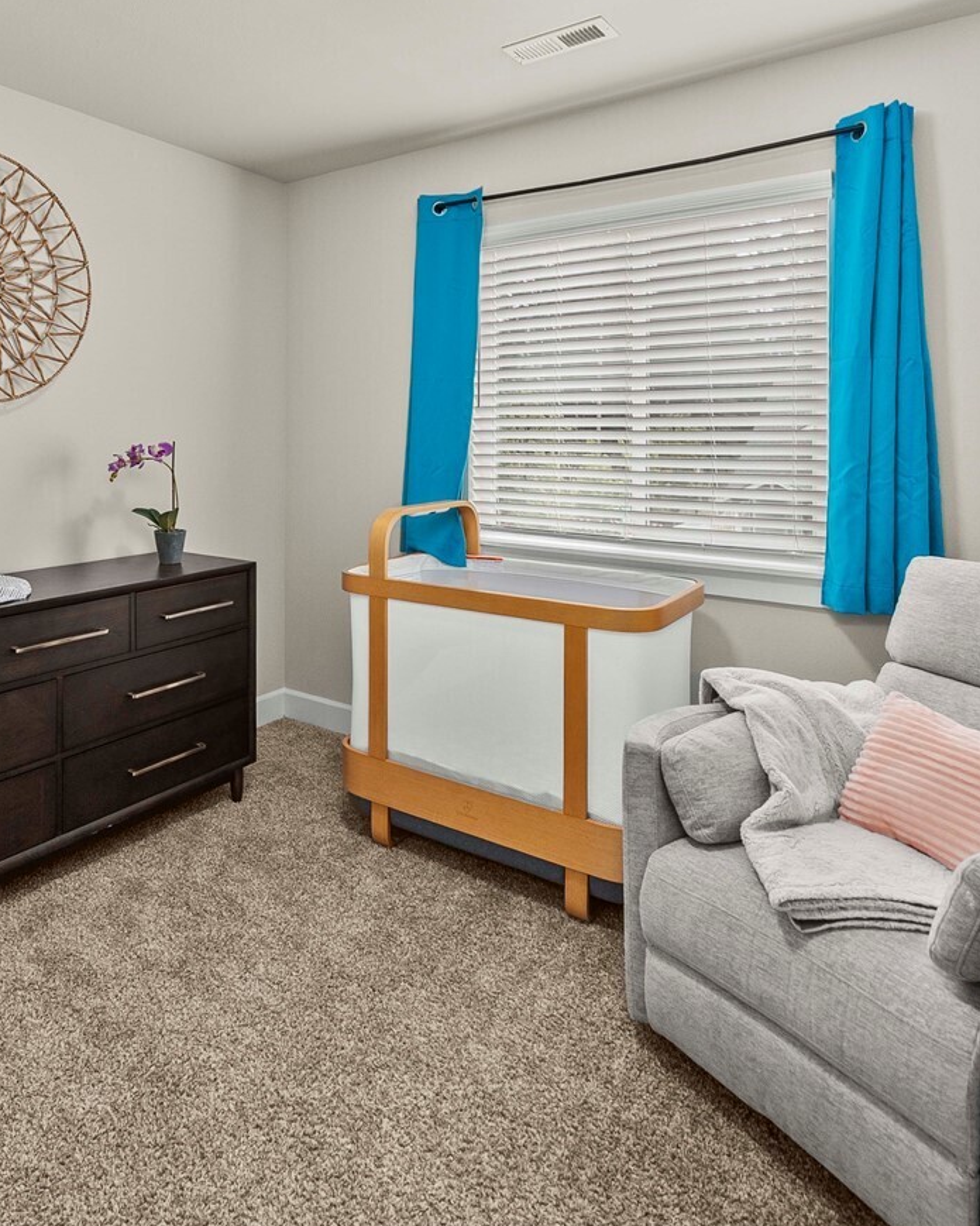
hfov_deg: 61.3
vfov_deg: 73.4
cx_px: 310
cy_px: 439
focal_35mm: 22
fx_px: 798
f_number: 7.1
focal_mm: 12
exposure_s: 1/20
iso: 1250
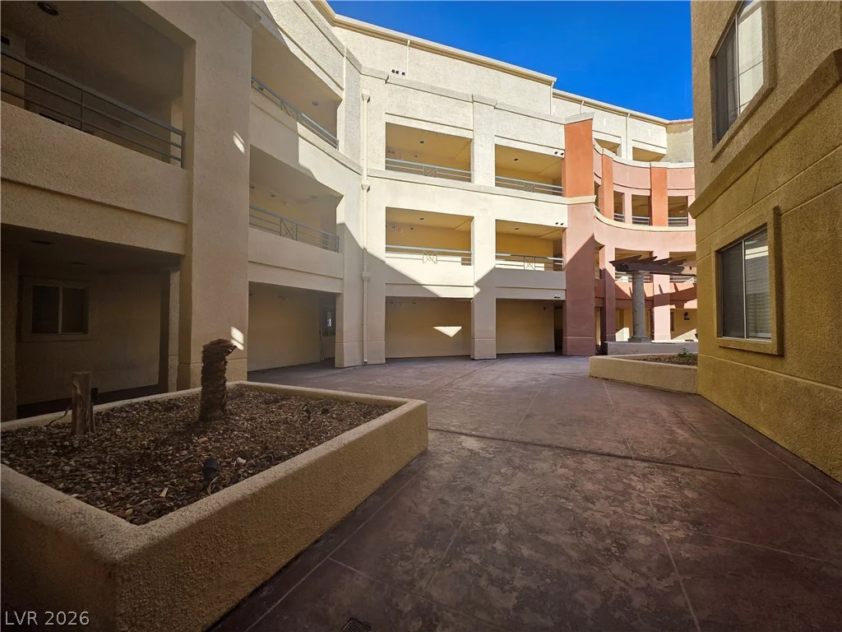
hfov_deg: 106.2
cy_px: 316
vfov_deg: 89.9
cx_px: 421
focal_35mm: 13
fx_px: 316
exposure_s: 1/1576
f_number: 1.9
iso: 40
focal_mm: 2.2
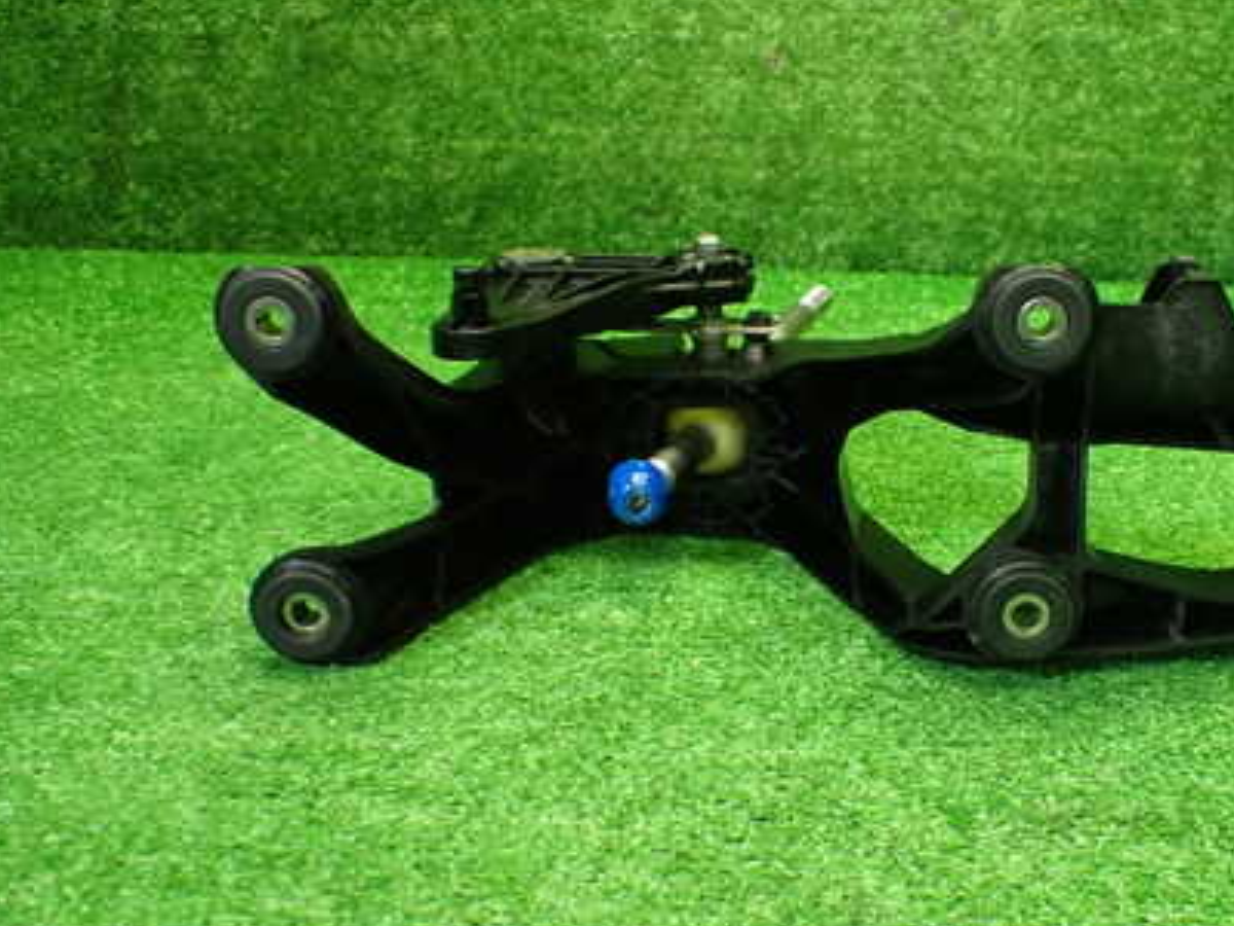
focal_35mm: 45
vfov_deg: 32.2
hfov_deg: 41.5
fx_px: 1604
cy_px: 506
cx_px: 836
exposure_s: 1/125
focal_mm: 5.4
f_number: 2.3
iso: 800
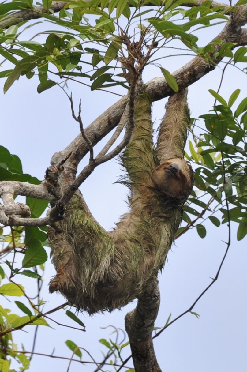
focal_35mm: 255
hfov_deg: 5.4
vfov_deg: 8.1
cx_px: 124
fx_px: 2631
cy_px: 186
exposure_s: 1/640
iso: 200
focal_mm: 170
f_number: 6.3
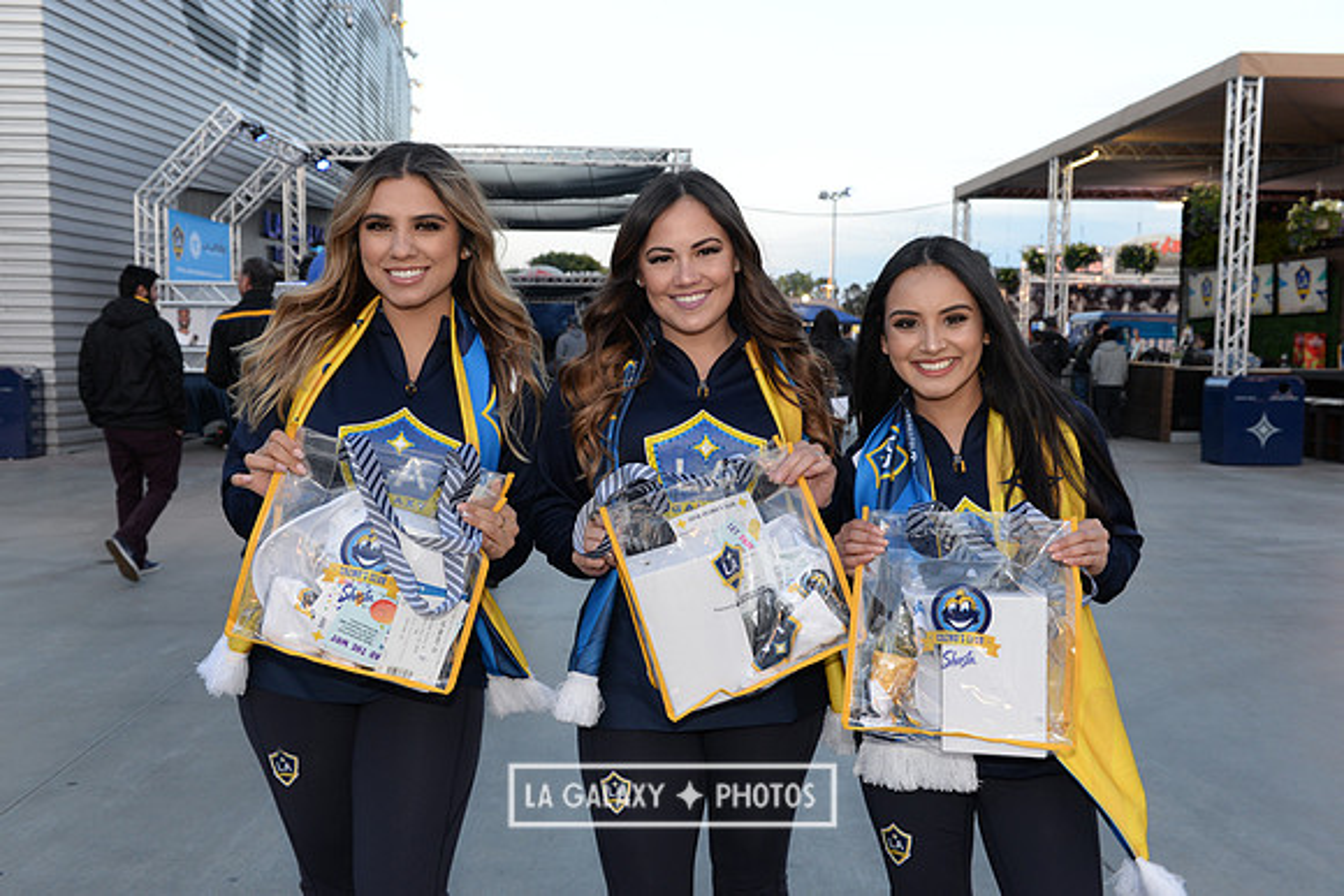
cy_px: 448
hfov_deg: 54.4
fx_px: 1307
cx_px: 672
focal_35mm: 35
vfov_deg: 37.9
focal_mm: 35
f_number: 7.1
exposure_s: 1/80
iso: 800
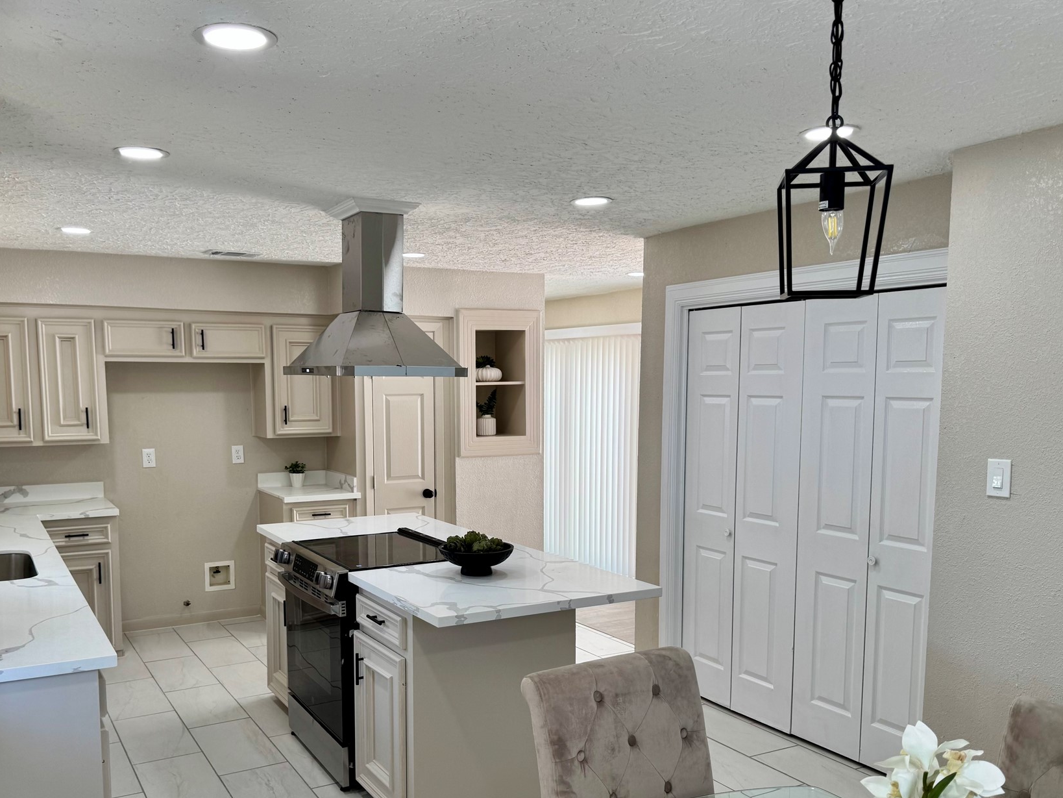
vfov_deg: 46.5
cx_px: 445
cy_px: 488
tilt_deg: -7.3
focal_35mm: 30
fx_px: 921
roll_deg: +0.1
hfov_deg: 59.6
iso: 64
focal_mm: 6.76
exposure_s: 1/120
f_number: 1.78
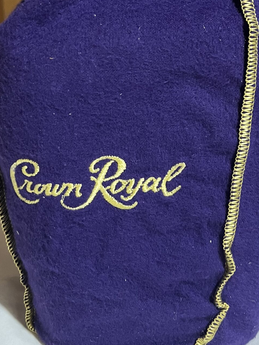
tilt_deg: -10.1
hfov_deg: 28.0
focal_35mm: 52
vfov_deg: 35.3
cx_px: 149
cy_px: 57
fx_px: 519
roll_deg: -0.7
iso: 500
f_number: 1.6
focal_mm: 5.1
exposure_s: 1/50
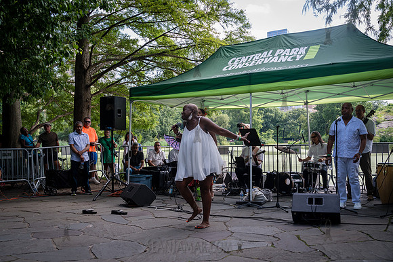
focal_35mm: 39
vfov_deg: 34.2
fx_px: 425
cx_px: 196
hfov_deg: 49.6
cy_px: 131
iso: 640
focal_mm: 39
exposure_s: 1/1250
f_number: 4
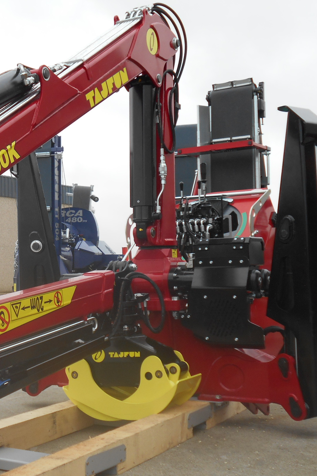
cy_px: 251
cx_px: 9
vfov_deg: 35.0
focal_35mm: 57
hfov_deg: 22.9
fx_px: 753
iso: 80
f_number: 3.9
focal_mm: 6.7
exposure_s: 1/200
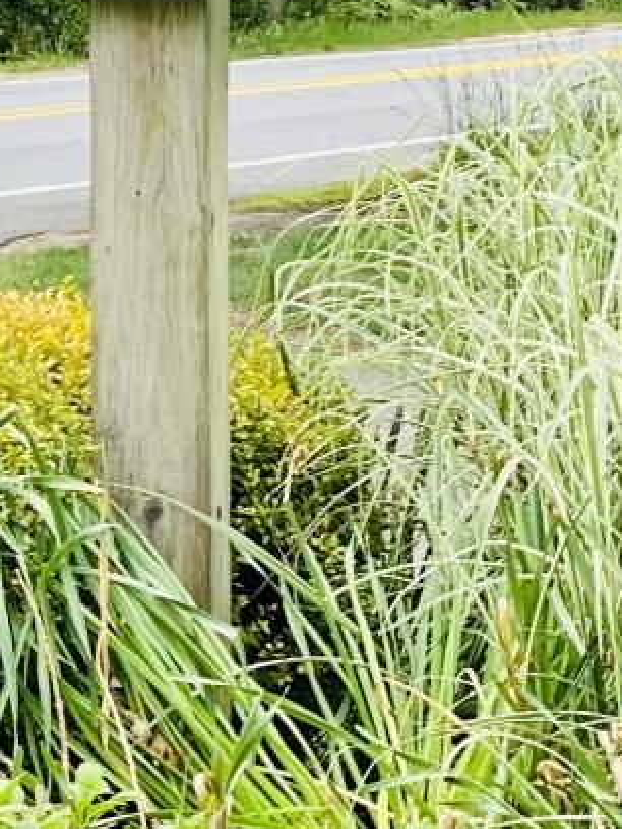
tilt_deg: -5.5
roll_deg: -0.1
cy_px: 571
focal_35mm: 255
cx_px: -622
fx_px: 6109
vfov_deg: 7.8
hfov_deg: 5.7
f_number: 2
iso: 20
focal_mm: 6
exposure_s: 1/333
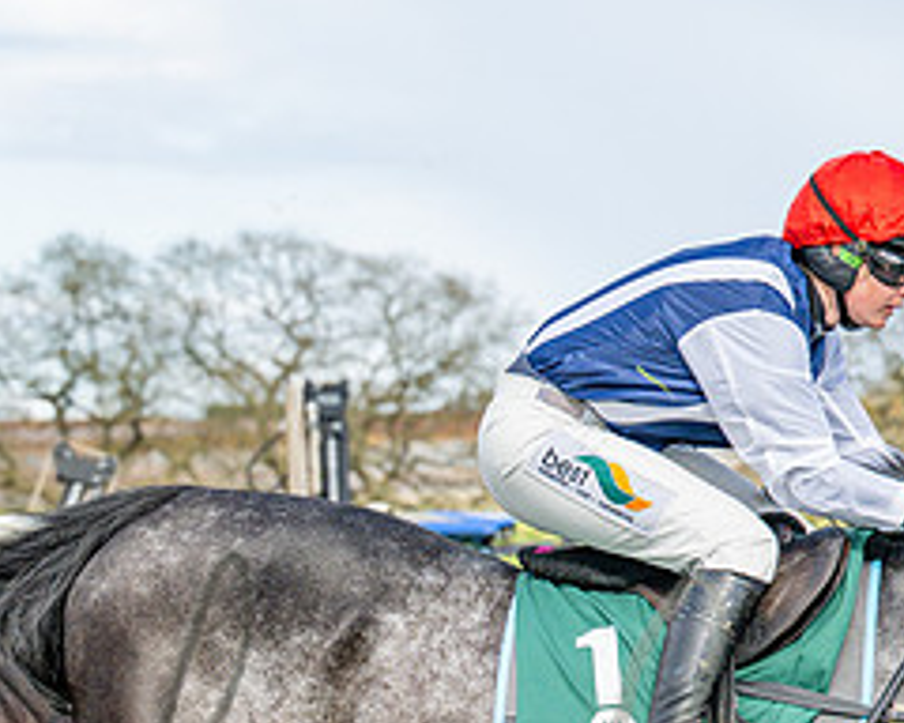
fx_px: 6956
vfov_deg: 5.9
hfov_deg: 7.4
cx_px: 628
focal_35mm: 260
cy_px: 795
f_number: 4.5
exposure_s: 1/1600
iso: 400
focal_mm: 79
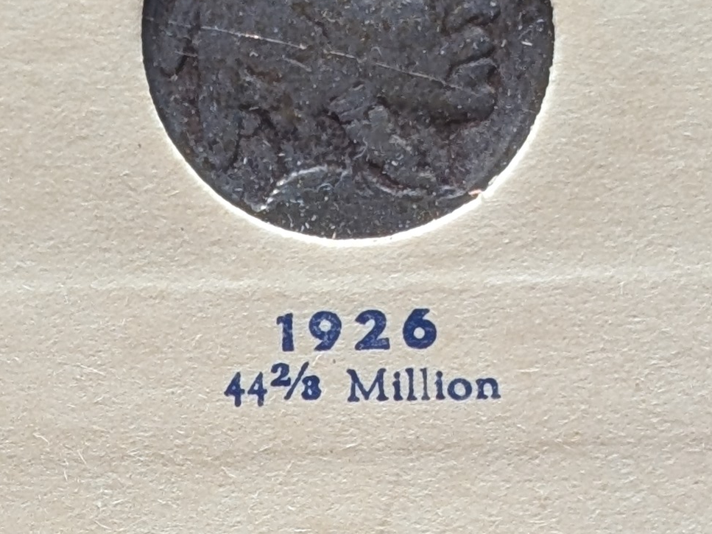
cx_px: 40
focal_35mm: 207
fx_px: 4257
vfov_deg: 7.1
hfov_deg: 9.5
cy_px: 699
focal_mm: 6.9
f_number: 1.68
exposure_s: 1/28.2
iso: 28
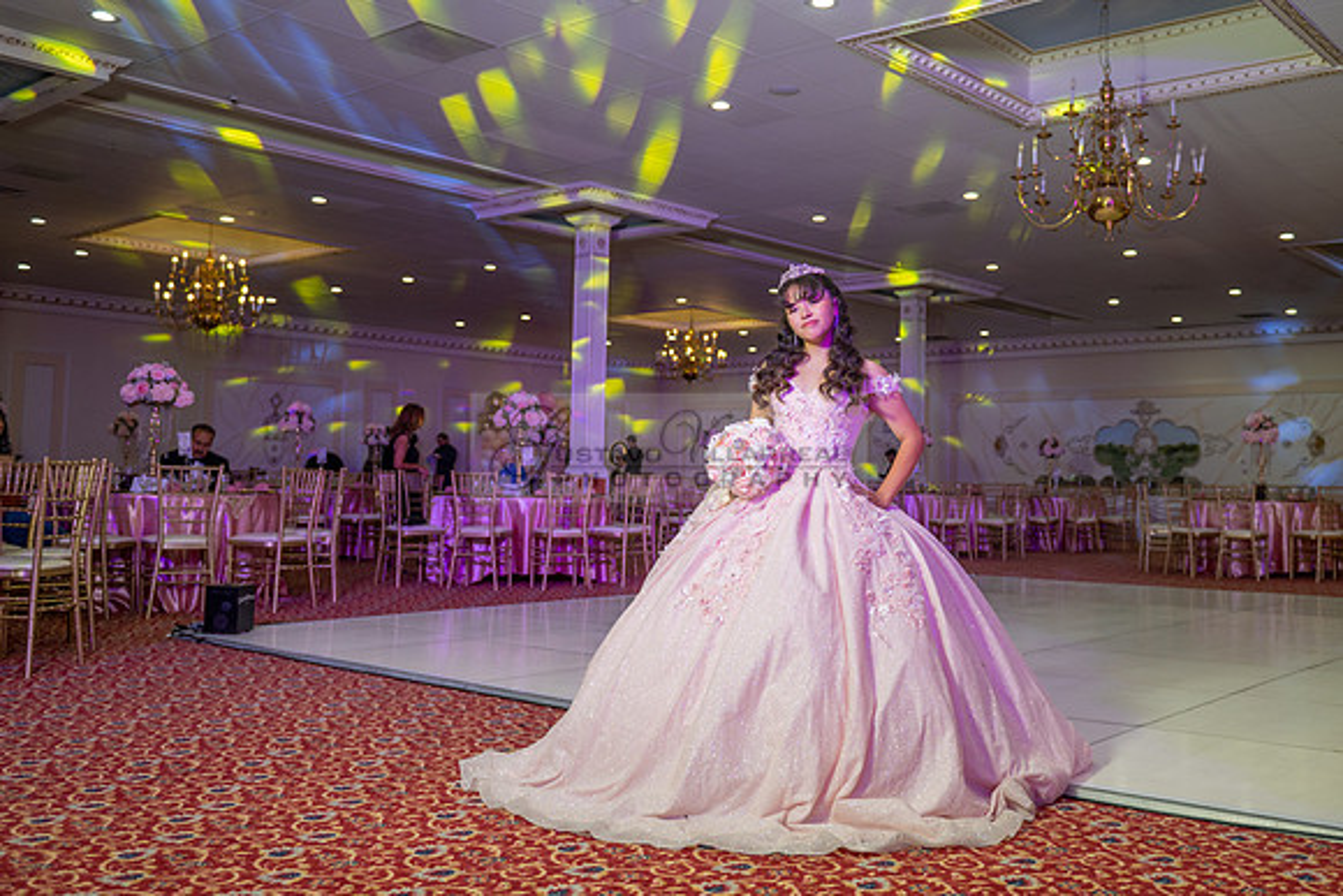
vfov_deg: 37.6
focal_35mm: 35
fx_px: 1312
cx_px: 765
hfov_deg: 54.0
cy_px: 391
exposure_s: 1/200
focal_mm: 27
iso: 250
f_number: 2.8
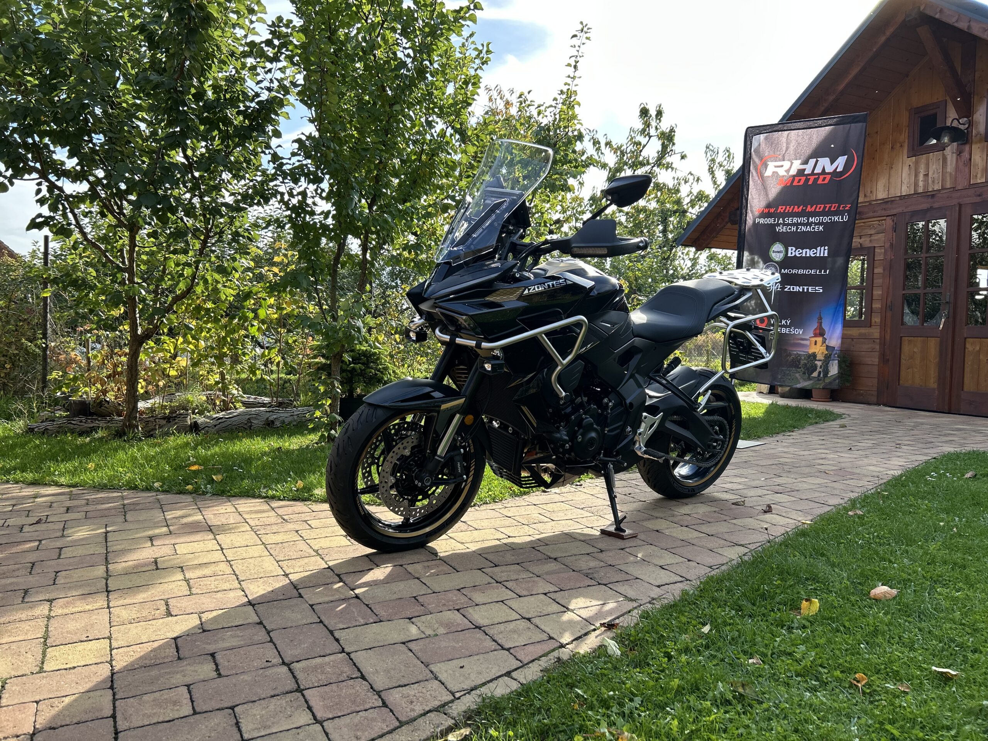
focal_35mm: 26
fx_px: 742
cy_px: 370
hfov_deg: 67.3
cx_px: 494
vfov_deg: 53.1
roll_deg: -1.1
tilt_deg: -4.0
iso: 50
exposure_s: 1/873
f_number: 1.5
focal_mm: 5.7
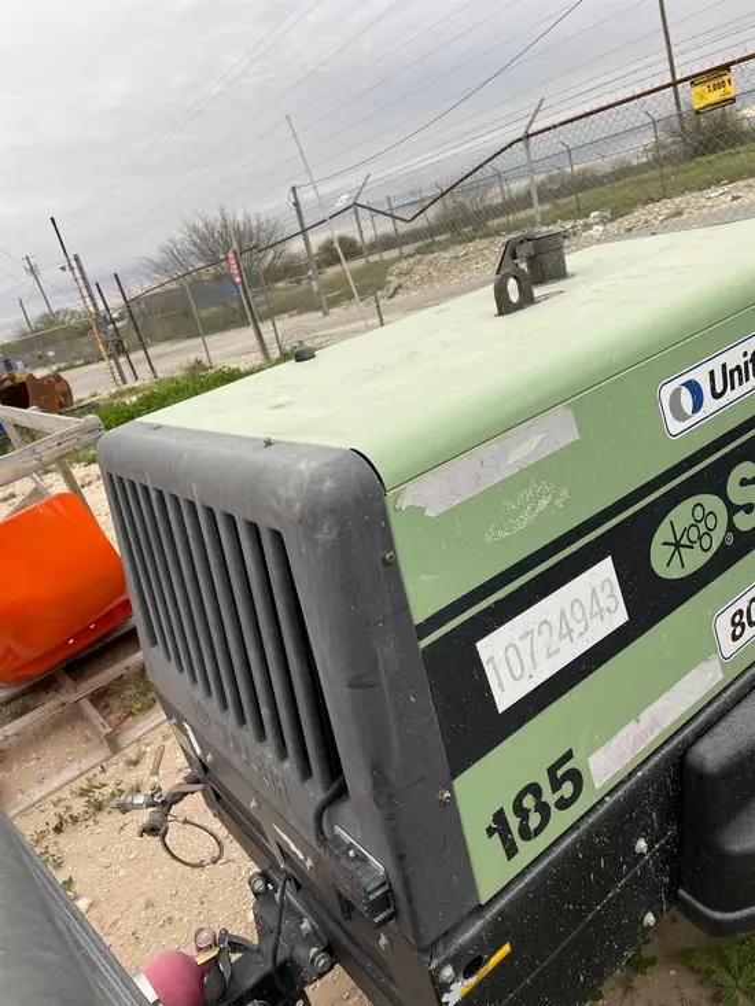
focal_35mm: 26
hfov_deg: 53.1
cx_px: 378
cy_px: 503
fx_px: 756
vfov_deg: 67.3
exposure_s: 1/128
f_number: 1.6
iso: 32
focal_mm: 4.2
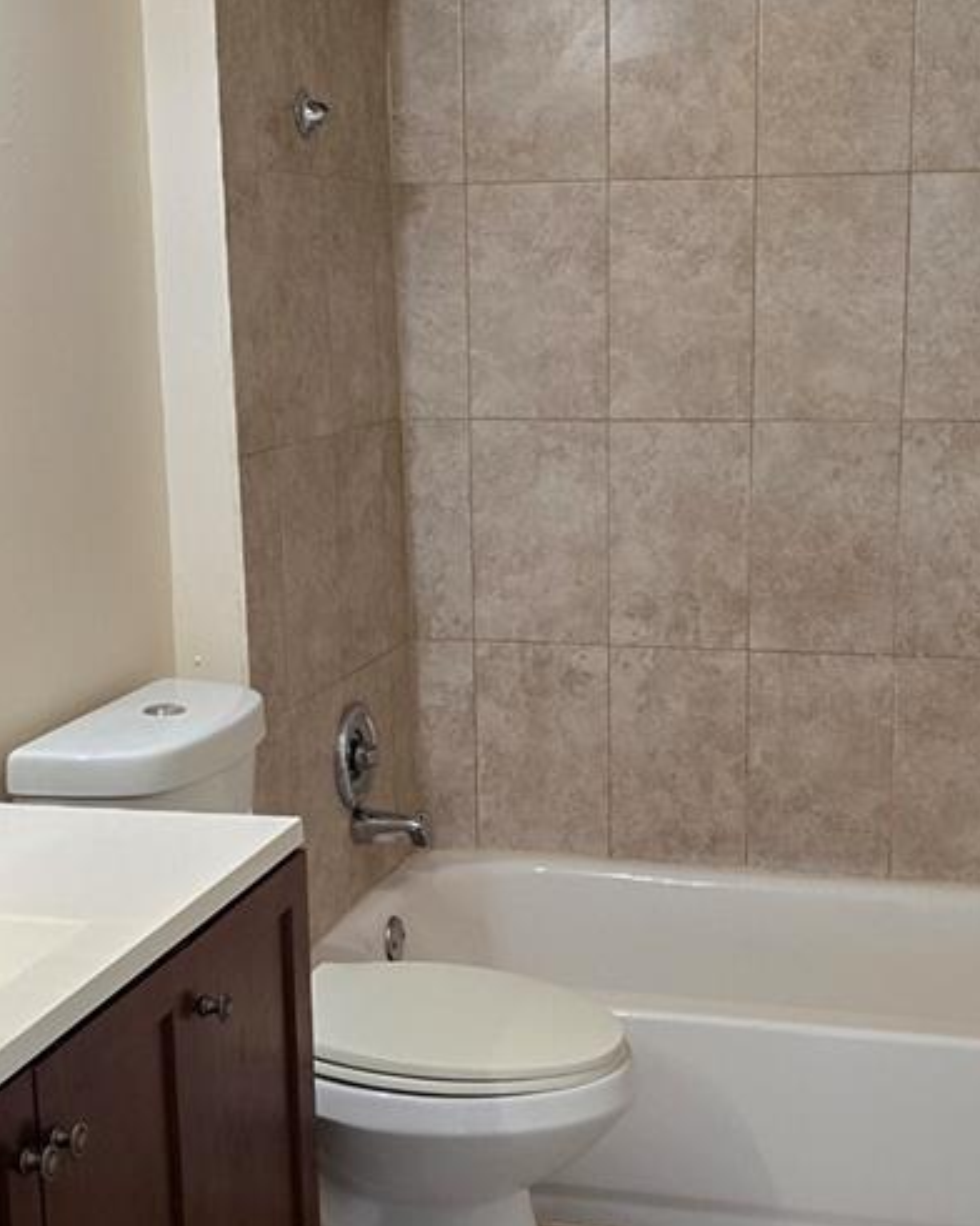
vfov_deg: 34.1
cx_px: 518
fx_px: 1994
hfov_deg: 27.6
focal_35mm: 55
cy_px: 693
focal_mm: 6.3
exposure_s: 1/120
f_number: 1.7
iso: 320
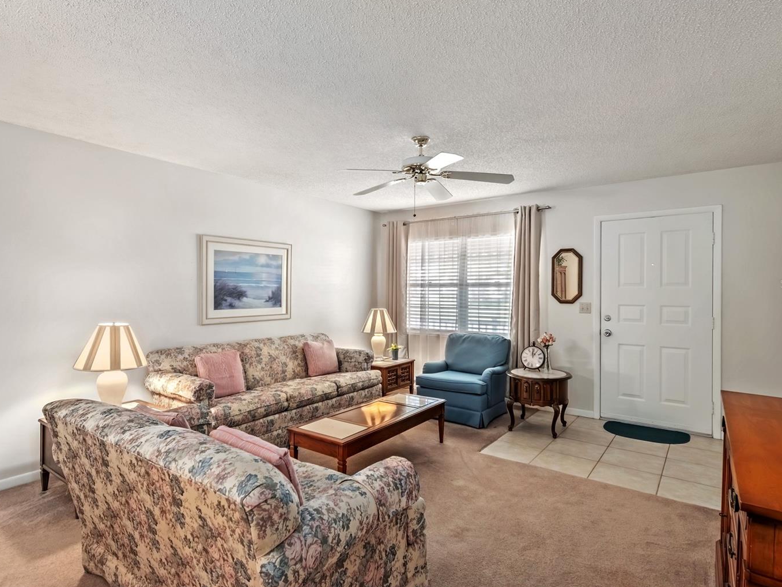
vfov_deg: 74.7
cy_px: 284
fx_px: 384
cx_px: 371
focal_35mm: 17
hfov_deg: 90.9
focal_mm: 10
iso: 250
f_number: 9
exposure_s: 1/1.67
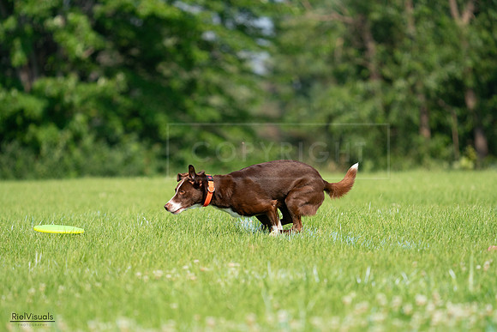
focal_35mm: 324
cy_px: 166
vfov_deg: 4.2
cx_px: 248
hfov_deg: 6.4
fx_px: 4474
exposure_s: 1/4000
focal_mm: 324
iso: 1250
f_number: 6.3
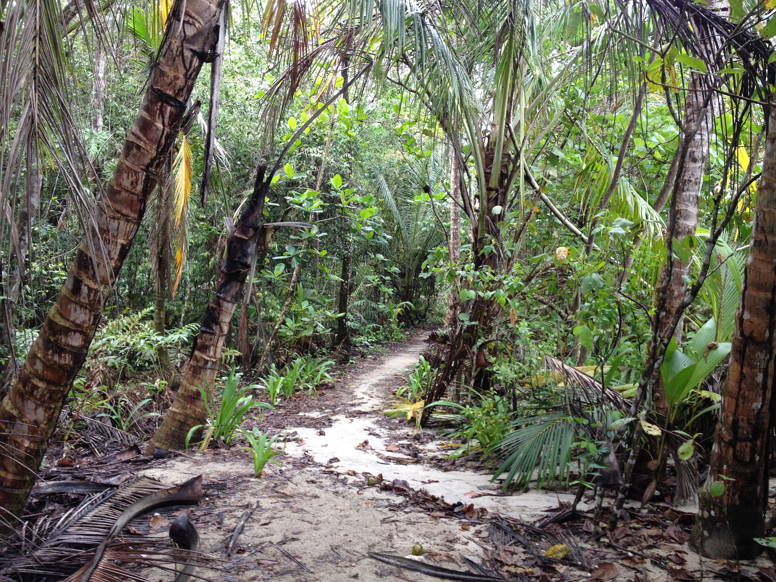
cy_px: 291
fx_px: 785
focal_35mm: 35
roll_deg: -1.0
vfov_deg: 40.7
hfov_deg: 52.6
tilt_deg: -3.7
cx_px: 388
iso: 50
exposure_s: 1/40
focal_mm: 4.28
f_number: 2.4
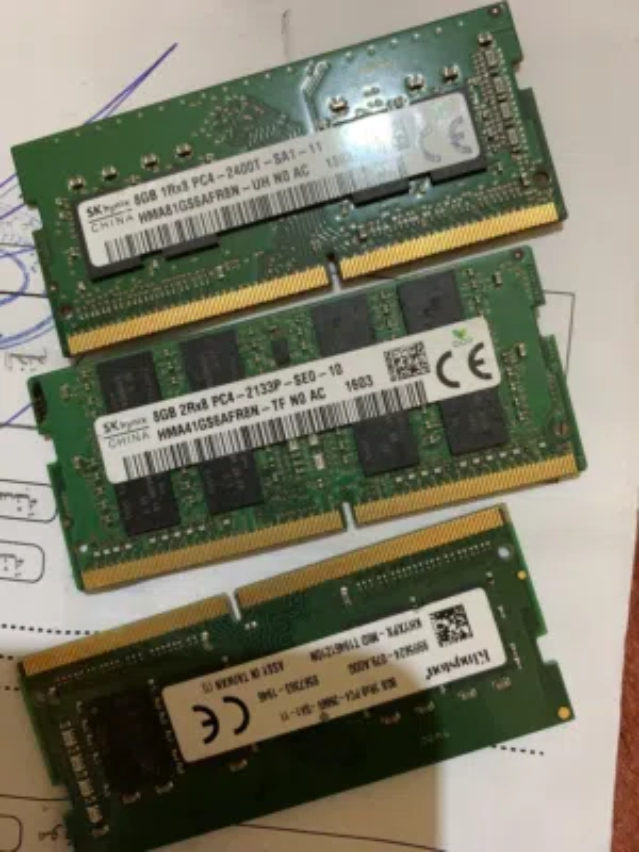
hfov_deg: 53.1
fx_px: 640
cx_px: 320
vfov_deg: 67.3
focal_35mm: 26
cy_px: 426
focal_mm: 4.25
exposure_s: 1/25
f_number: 1.8
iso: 400
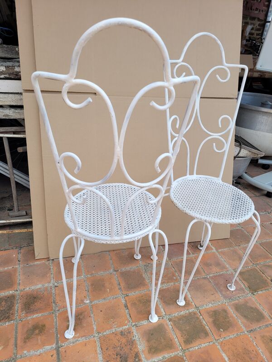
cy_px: 181
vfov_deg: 67.3
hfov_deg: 53.1
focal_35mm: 26
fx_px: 272
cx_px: 136
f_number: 1.8
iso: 40
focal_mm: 5.4
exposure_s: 1/779
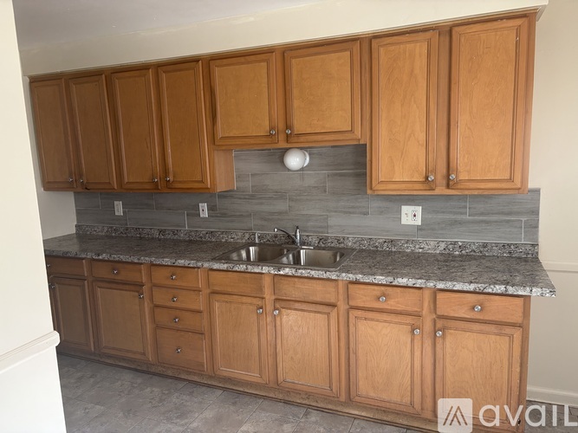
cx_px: 289
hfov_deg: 67.3
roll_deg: +2.2
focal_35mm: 26
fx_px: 434
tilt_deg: -6.8
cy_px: 216
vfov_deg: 53.0
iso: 100
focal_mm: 5.96
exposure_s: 1/122
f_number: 1.6
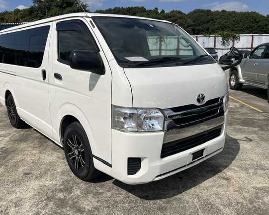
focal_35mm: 30
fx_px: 239
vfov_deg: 48.5
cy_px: 102
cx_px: 111
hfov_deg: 58.4
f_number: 1.6
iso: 50
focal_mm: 5.1
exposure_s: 1/9091
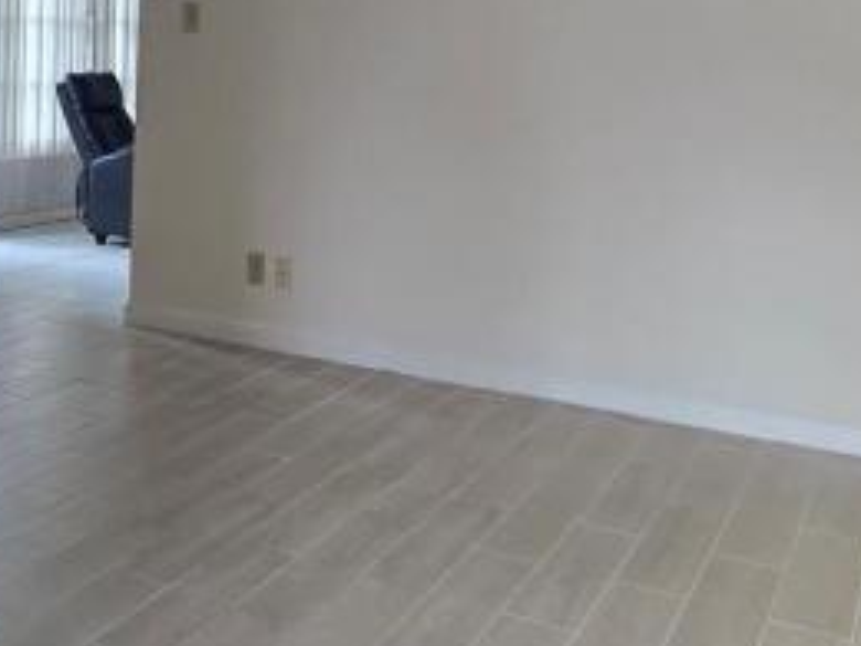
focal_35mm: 48
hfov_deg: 36.7
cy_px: 60
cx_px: 56
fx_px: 1194
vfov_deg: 29.0
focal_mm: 2.2
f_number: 2.2
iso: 125
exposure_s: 1/60
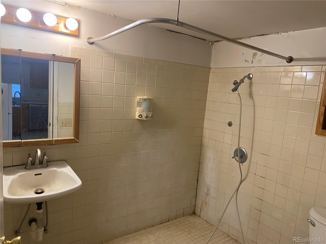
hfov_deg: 67.3
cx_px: 163
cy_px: 122
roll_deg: -3.8
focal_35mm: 26
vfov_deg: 53.1
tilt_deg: -9.6
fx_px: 245
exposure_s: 1/60
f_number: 1.8
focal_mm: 4.25
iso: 125
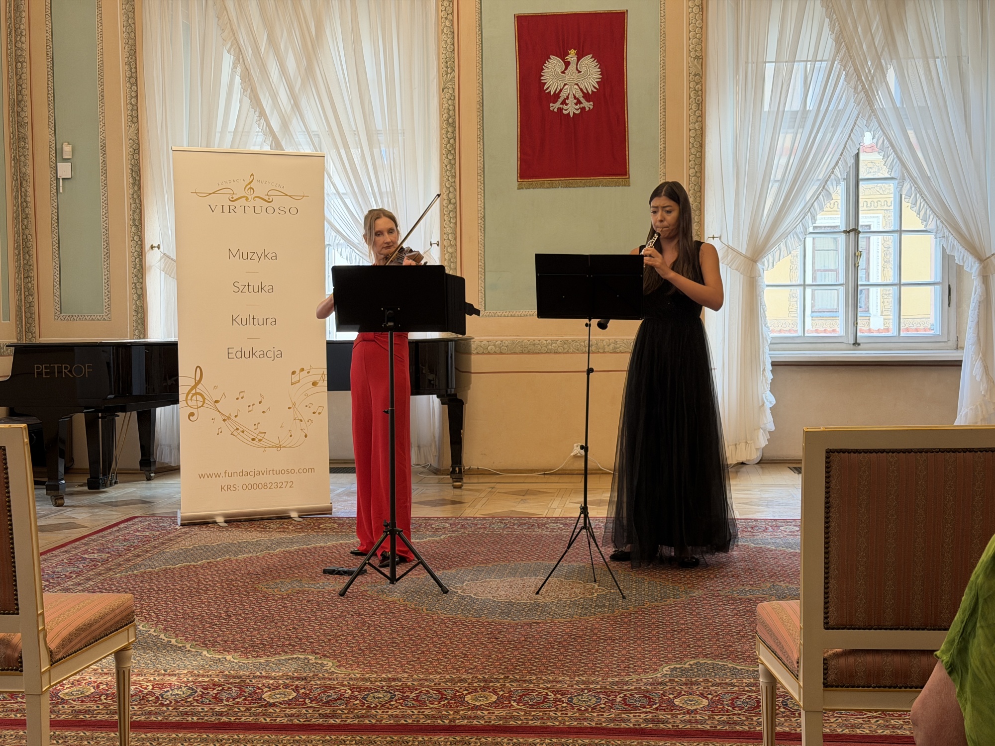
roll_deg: +0.7
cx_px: 498
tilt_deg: -2.5
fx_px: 1380
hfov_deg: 39.7
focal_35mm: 48
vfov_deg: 30.3
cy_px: 373
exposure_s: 1/100
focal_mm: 6.76
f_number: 1.78
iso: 160
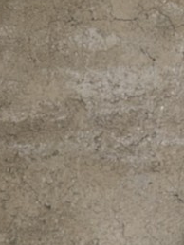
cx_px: 321
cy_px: 400
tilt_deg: -5.6
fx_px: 1348
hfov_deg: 7.6
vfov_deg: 10.0
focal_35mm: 190
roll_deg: -0.9
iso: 50
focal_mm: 6.76
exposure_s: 1/121
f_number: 1.78
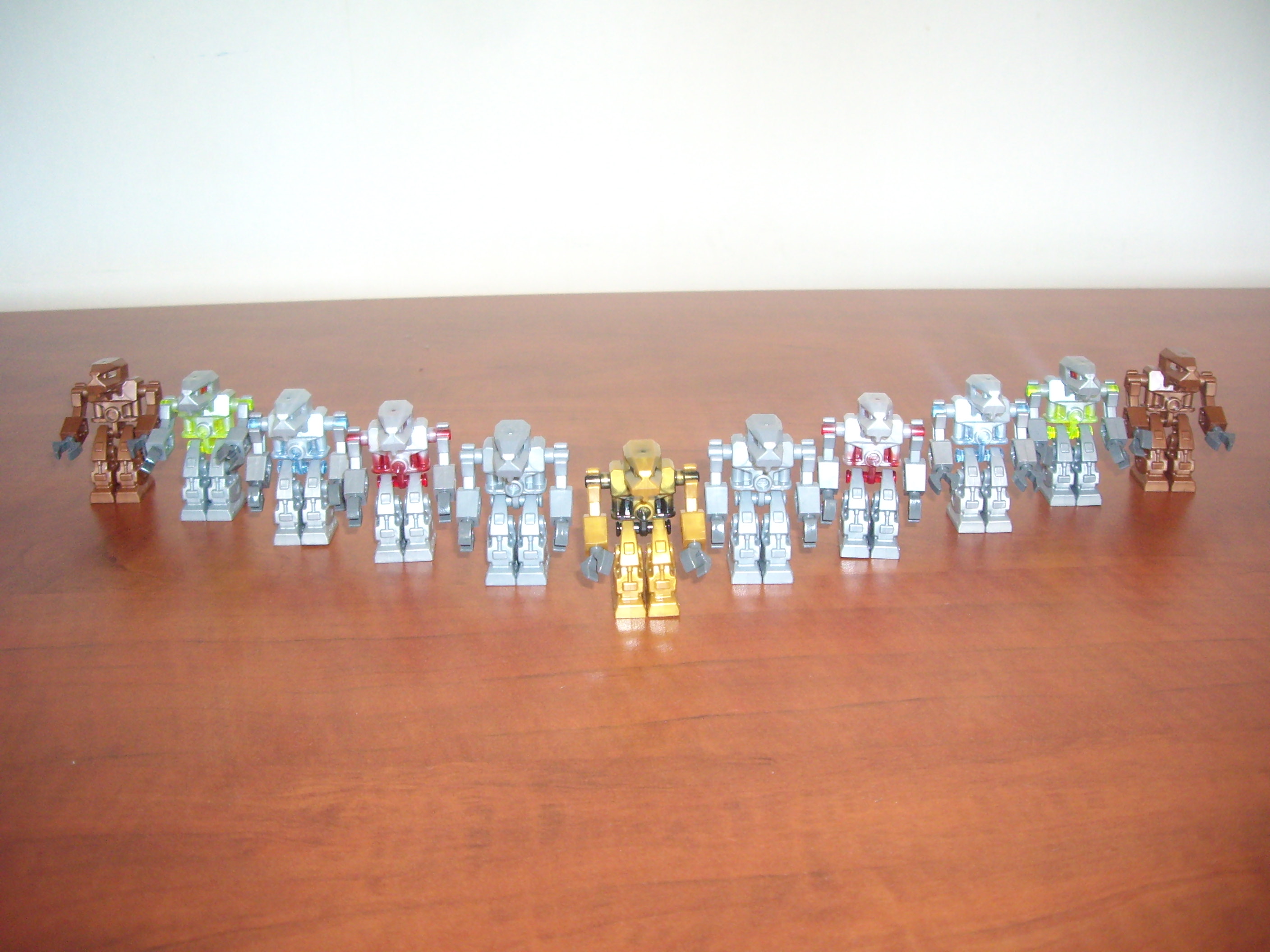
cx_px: 635
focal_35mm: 38
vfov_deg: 37.7
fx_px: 1394
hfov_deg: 49.0
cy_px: 476
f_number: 2.7
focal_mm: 6.2
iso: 200
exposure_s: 1/60
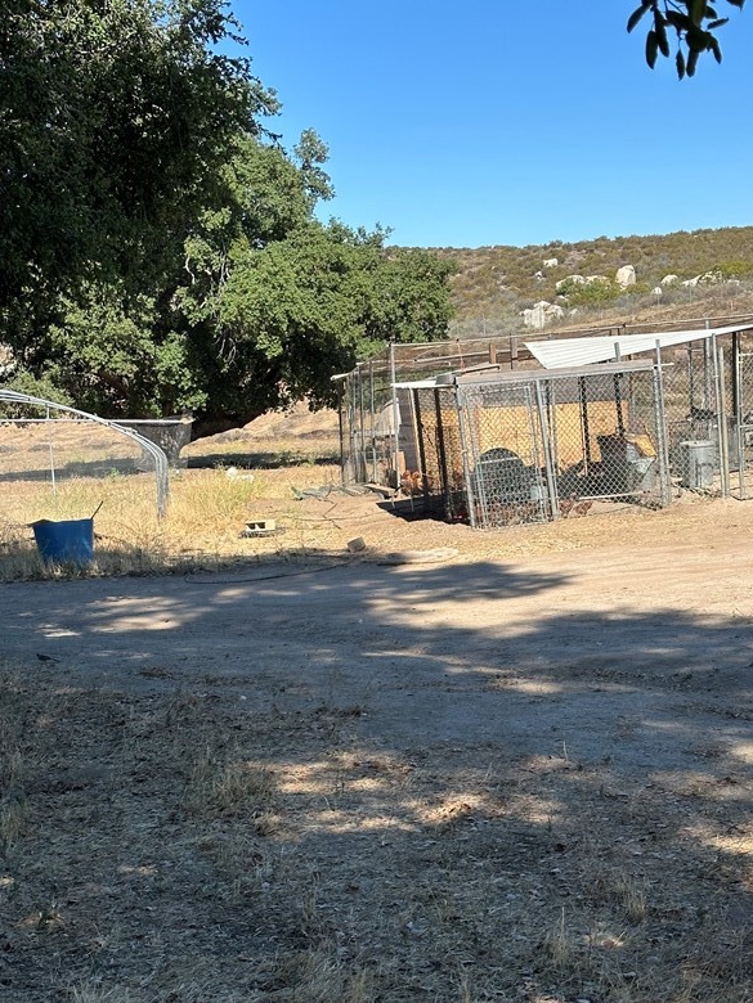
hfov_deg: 23.3
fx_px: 1827
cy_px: 590
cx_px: 438
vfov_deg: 30.7
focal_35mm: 63
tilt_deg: -9.0
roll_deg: +2.7
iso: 64
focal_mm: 6.86
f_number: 1.78
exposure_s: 1/2809
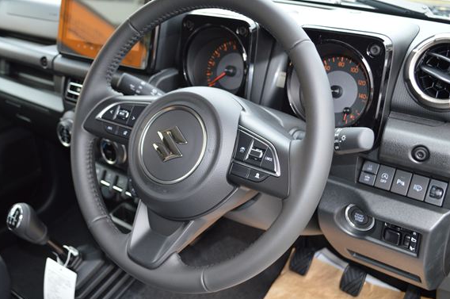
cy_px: 133
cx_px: 193
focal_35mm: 37
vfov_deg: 35.8
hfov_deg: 51.8
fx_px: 462
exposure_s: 1/125
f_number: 4
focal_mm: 20
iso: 280
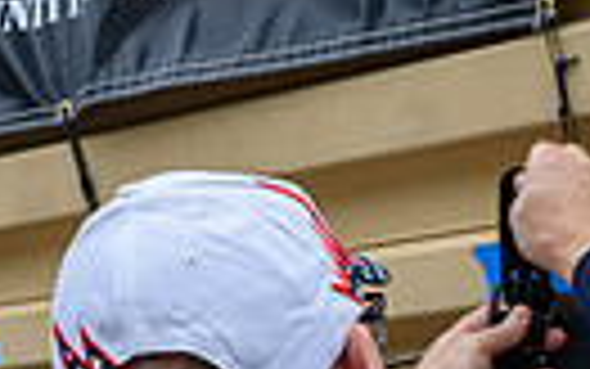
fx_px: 2075
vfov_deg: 10.0
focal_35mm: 129
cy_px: 491
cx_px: 297
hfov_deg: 16.2
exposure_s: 1/250
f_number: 8
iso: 200
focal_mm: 18
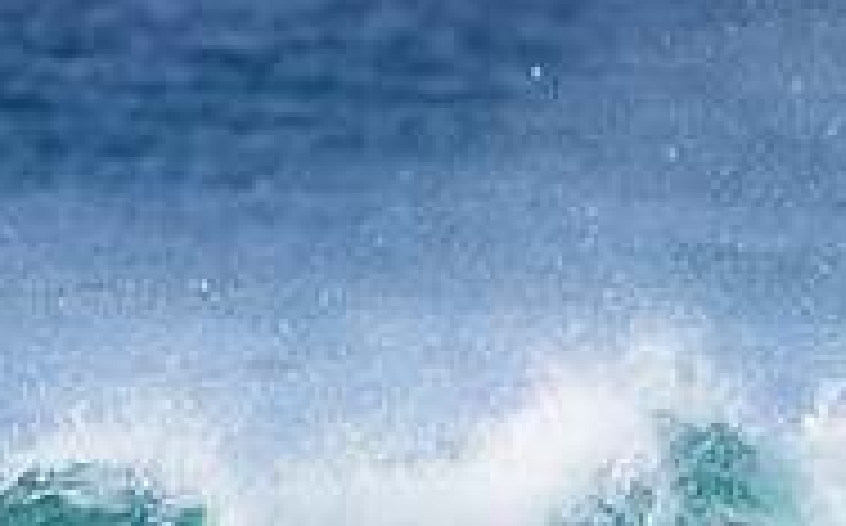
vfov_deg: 0.4
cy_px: 825
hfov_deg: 0.7
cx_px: 716
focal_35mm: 3153
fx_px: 72610
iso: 900
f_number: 11
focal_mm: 1000
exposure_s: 1/2000
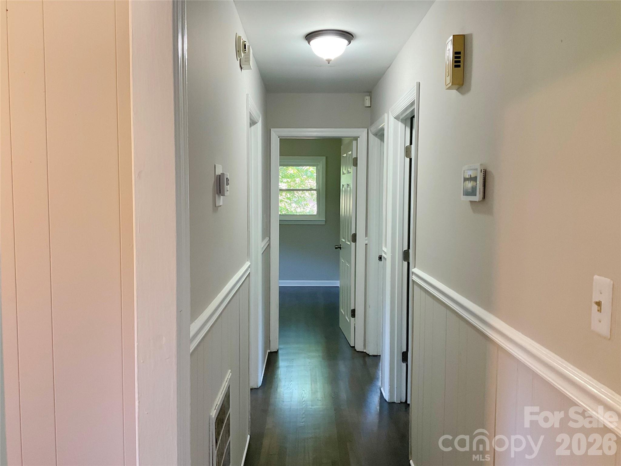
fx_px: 520
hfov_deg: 61.7
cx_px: 310
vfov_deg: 48.2
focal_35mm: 29
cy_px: 233
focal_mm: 3
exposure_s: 1/60
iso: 100
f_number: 1.8
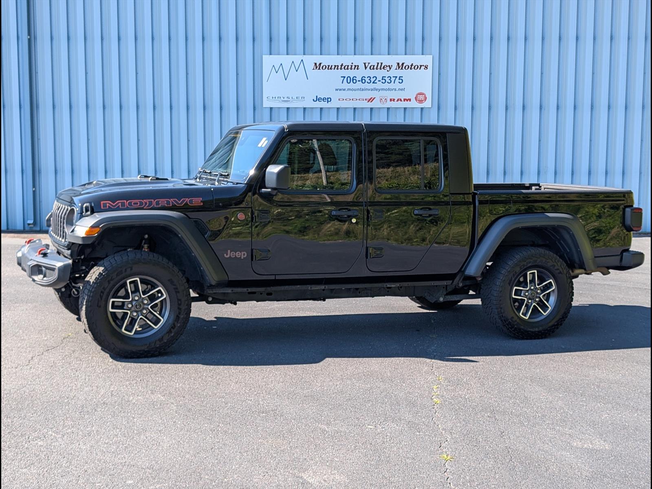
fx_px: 923
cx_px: 326
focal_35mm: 49
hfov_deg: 38.9
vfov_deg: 29.7
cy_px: 244
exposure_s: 1/303
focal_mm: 6.9
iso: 21
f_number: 1.68
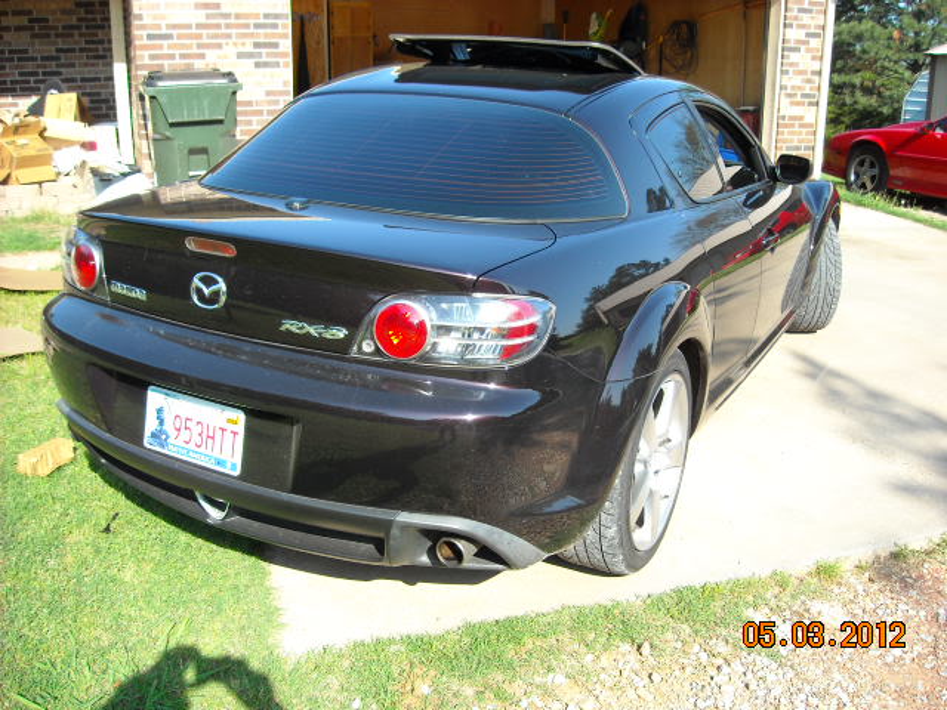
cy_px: 355
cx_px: 474
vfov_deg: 40.7
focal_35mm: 35
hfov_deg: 52.6
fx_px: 958
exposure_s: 1/296
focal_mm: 5.7
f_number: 2.8
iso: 64
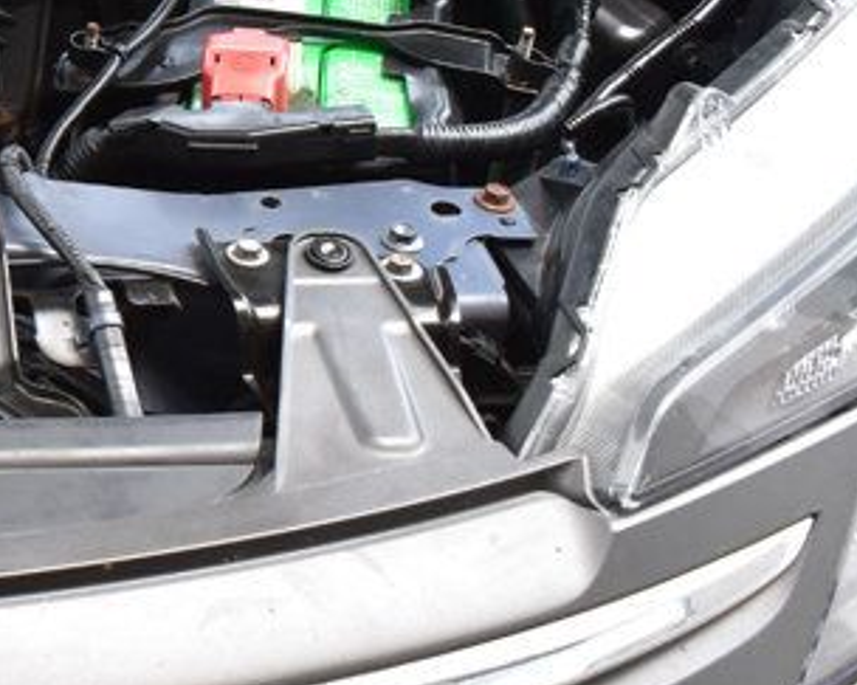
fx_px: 2525
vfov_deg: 15.3
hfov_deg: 16.9
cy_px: 82
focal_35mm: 100
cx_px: -530
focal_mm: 21
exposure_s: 1/80
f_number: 8
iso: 400
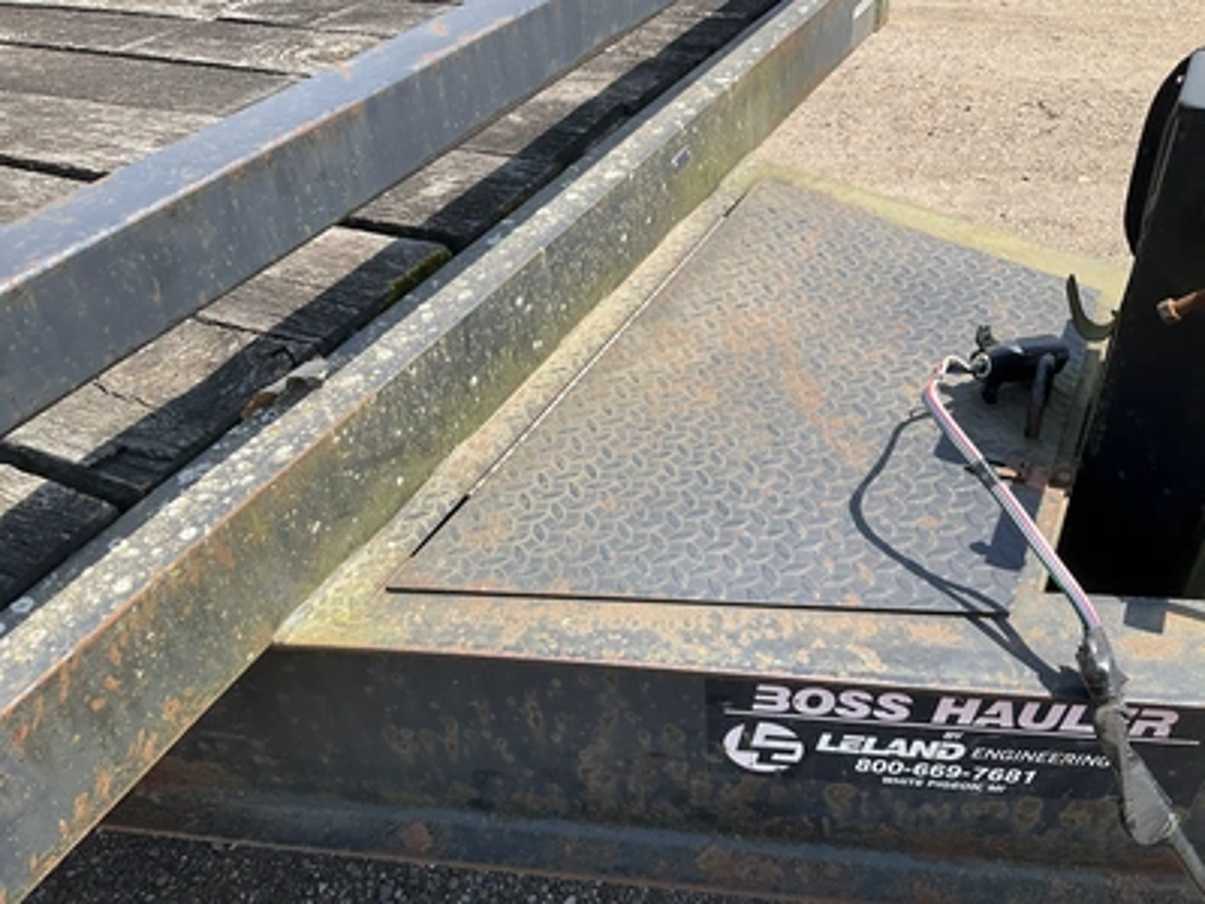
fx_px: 1010
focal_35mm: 29
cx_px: 602
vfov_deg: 48.2
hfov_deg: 61.7
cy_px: 452
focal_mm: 3
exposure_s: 1/997
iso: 25
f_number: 1.8
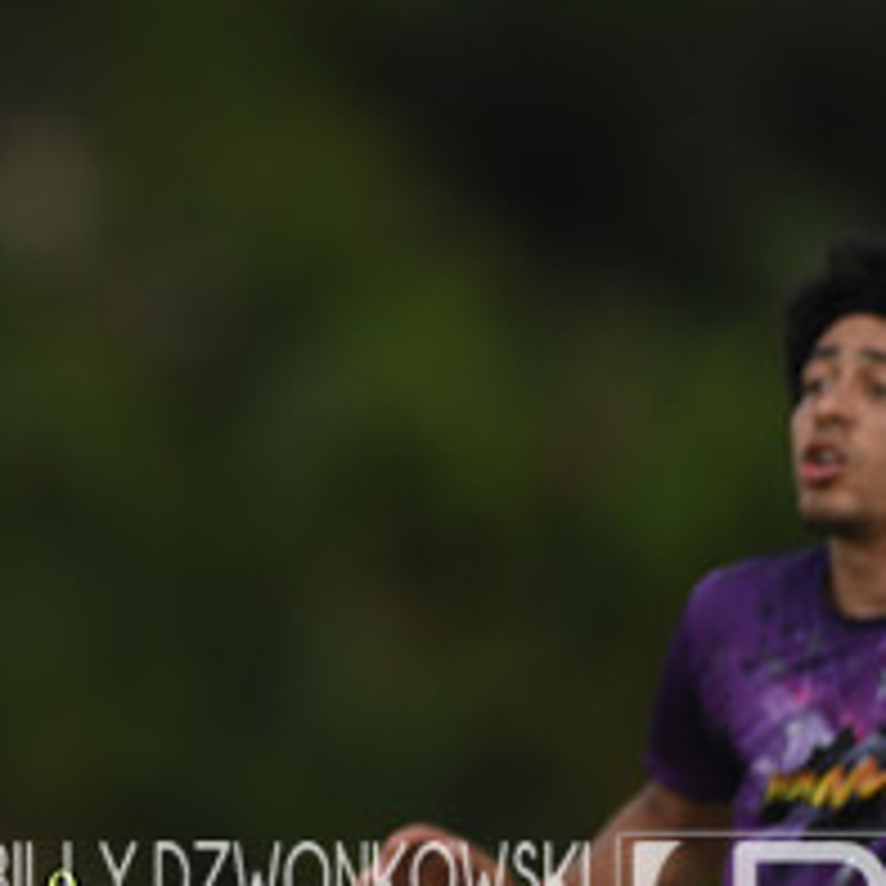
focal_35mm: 998
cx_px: -346
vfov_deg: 1.8
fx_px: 28900
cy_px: 193
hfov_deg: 1.8
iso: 160
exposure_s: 1/2000
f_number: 2.8
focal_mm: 400
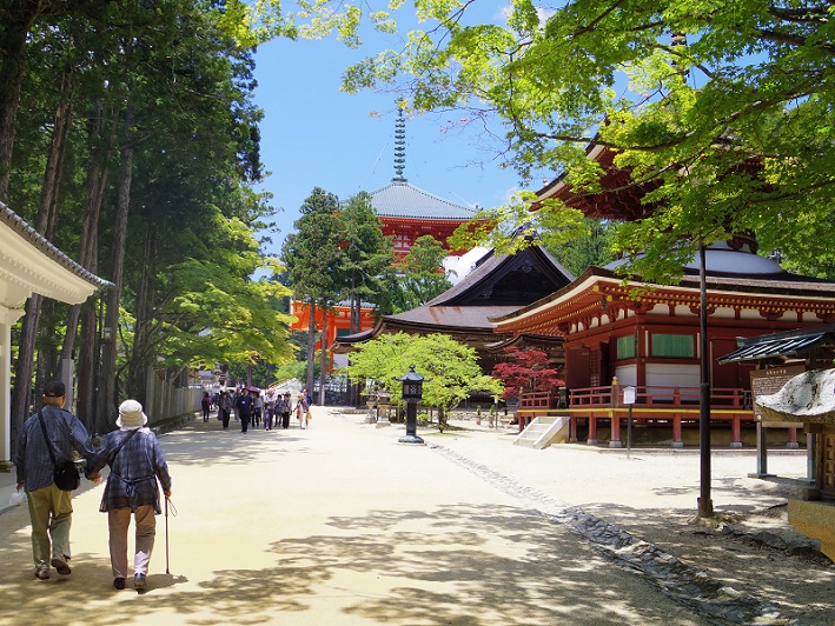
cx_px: 418
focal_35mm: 33
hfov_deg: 55.3
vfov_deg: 43.0
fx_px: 796
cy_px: 313
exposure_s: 1/640
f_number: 4
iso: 200
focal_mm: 7.2
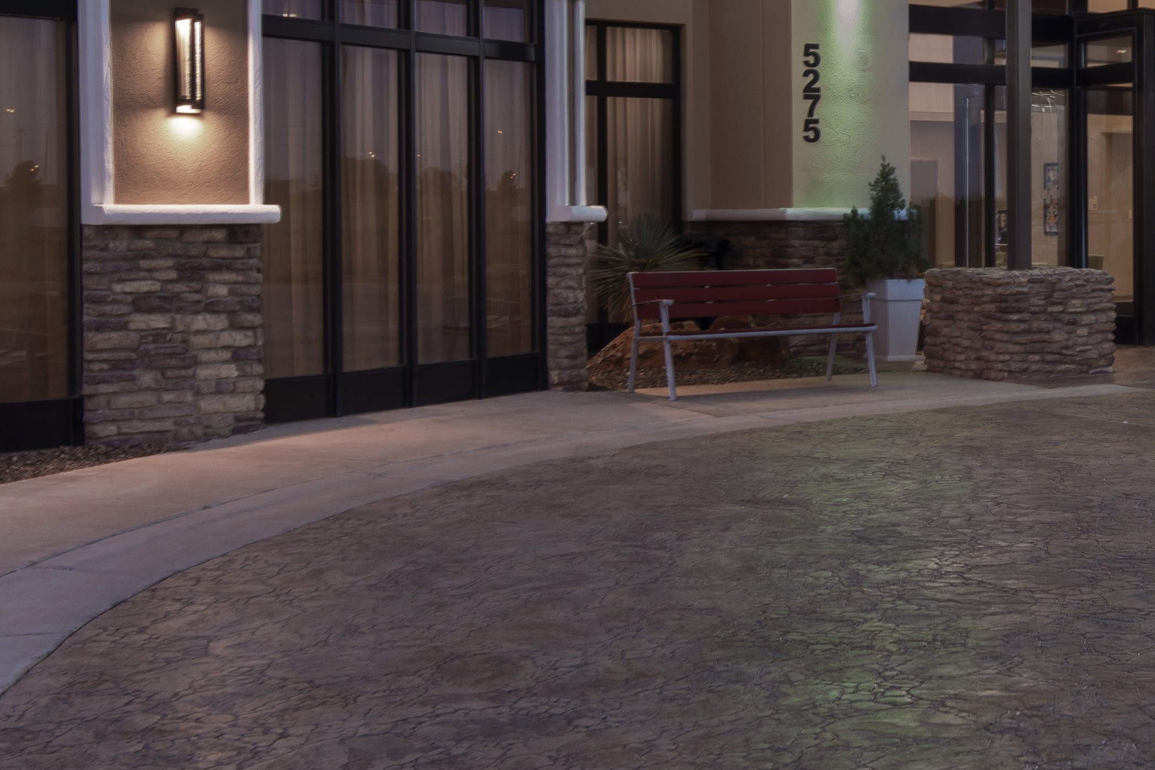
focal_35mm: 65
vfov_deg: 17.5
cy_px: -567
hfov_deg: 28.5
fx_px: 2085
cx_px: 1228
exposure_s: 1/1.67
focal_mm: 17
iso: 100
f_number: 5
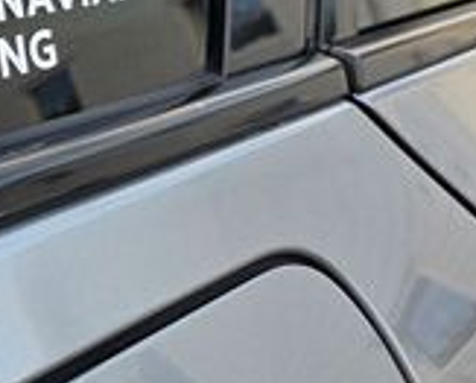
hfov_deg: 29.5
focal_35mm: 55
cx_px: -91
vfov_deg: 26.8
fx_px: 776
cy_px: 41
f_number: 1.7
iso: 100
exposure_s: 1/180
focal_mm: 6.3
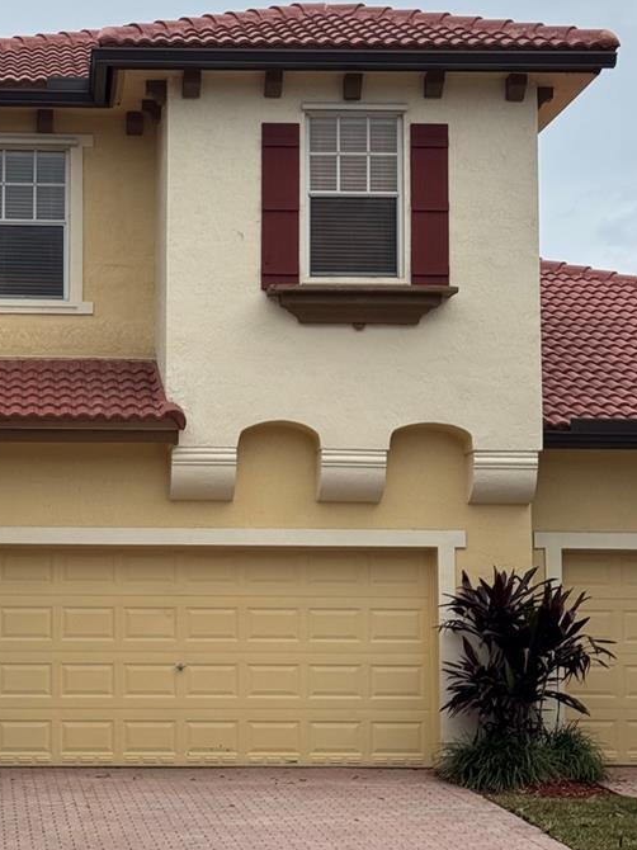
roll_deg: -0.2
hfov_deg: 17.0
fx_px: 2111
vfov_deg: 22.8
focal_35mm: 86
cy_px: 434
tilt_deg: +5.9
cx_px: 105
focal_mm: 6.76
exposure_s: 1/2717
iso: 64
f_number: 1.78
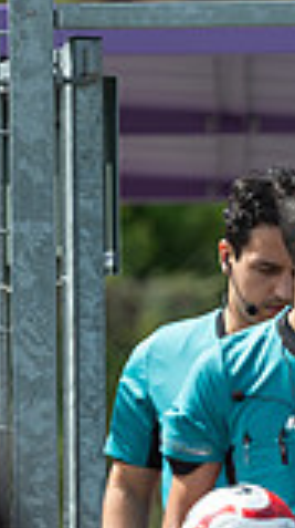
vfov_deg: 3.6
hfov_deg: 2.0
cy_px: 651
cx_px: 283
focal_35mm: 594
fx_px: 8291
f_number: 4
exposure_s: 1/1600
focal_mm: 200
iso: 125
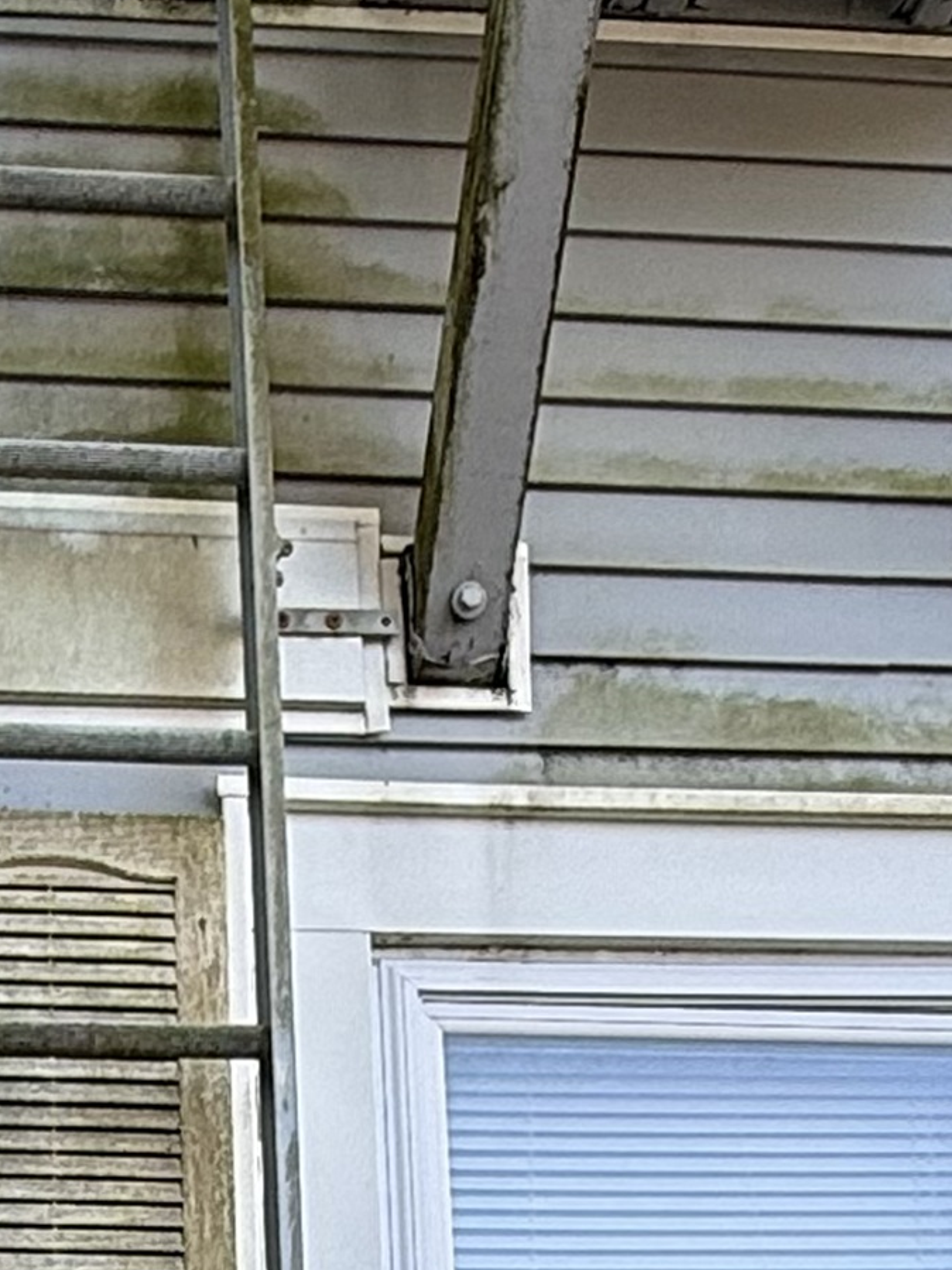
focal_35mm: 89
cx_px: 59
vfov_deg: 20.3
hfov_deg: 16.3
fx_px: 3264
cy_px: 1610
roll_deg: +0.1
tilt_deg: +12.4
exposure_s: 1/99
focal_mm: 2.22
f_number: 2.2
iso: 50
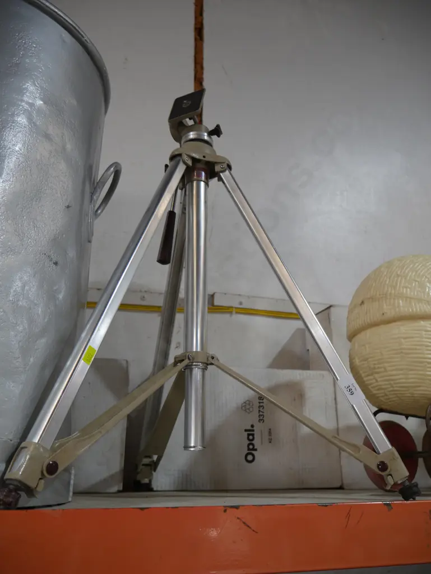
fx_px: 464
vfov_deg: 63.4
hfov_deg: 49.8
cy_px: 287
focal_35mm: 28
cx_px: 216
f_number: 3.5
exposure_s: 1/60
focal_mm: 14
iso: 320
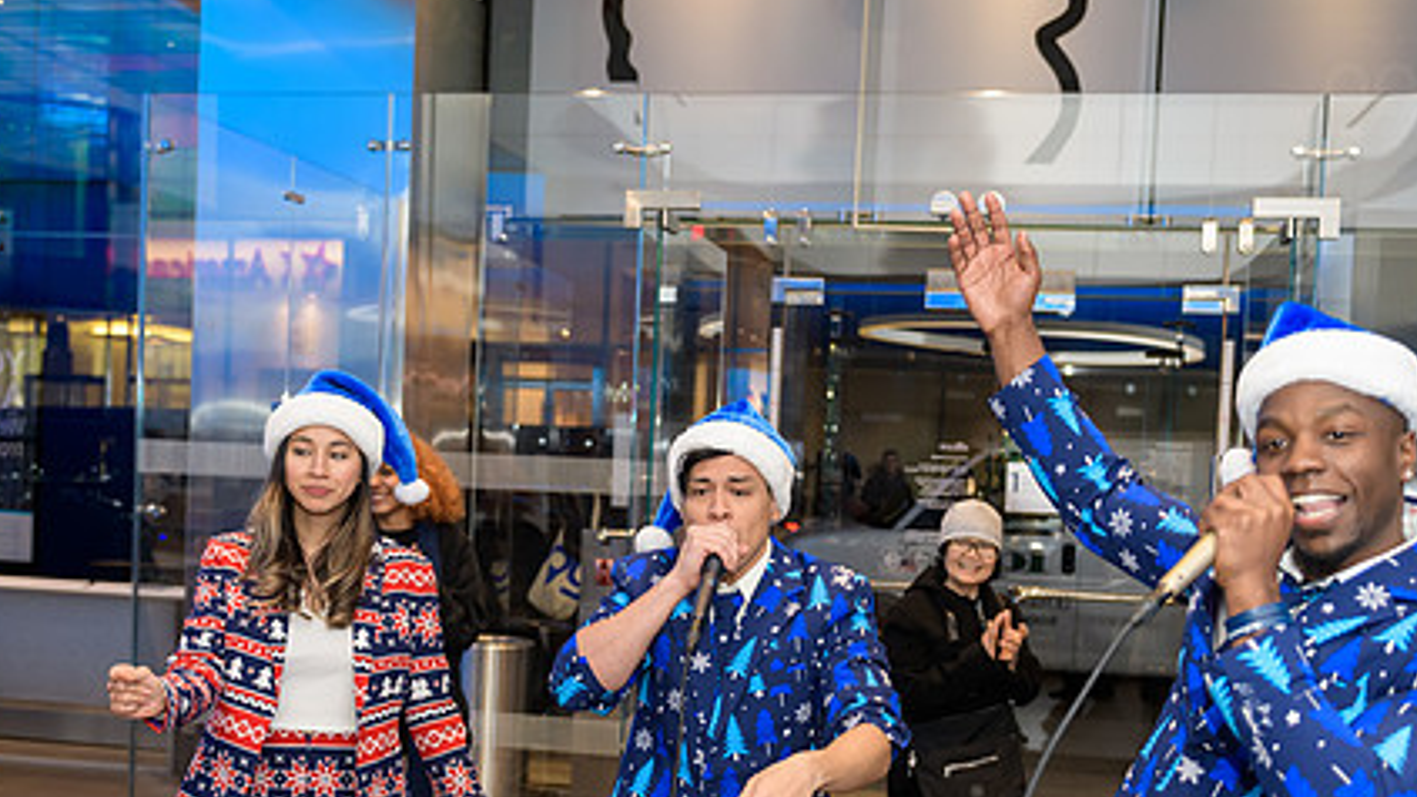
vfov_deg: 25.8
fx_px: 1728
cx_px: 680
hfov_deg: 44.6
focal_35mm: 46
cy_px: 541
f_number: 3.2
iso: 400
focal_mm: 32
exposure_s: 1/125
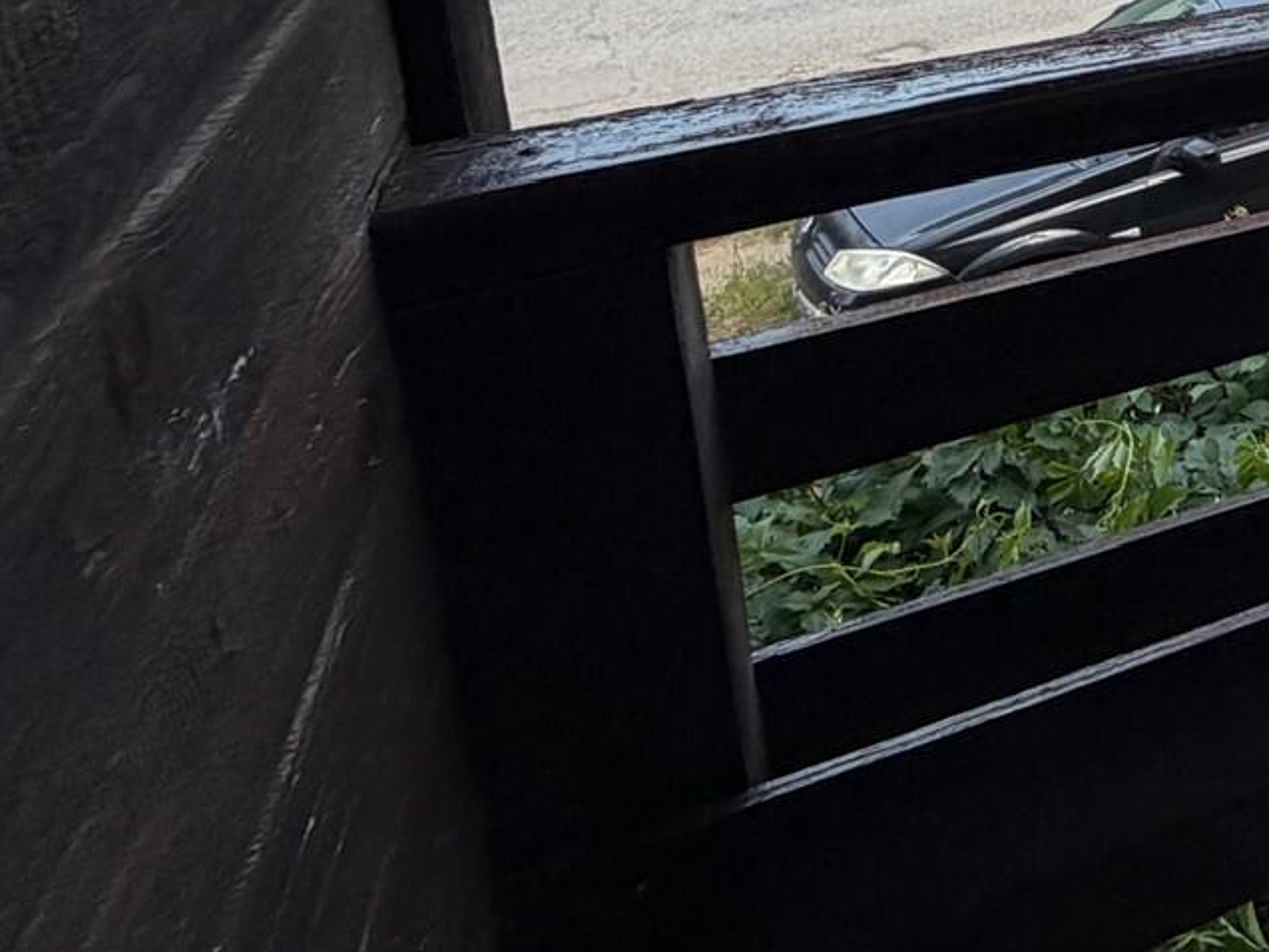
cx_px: 1988
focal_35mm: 45
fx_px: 1650
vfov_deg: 27.0
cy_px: -293
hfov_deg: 26.8
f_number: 2.2
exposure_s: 1/770
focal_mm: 2.22
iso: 25
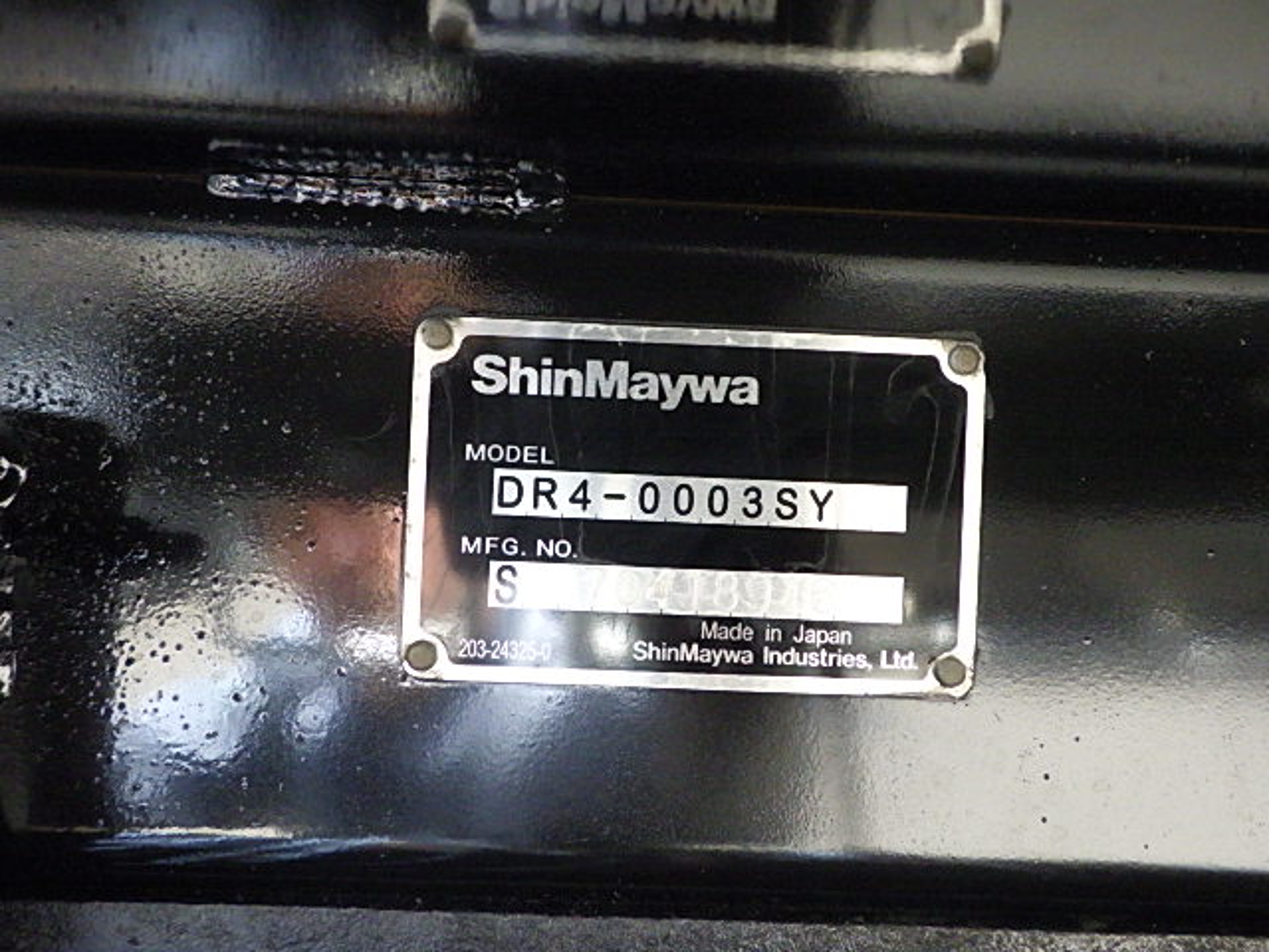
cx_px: 634
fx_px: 1246
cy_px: 476
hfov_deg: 54.0
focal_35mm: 34
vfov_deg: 41.8
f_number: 3.8
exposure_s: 1/50
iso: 500
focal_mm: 6.1
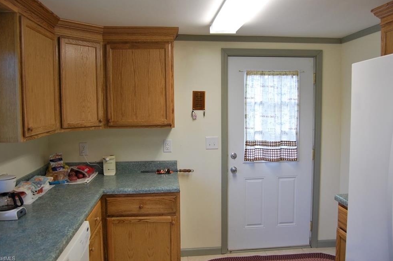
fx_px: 305
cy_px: 127
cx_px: 192
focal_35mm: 28
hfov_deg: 65.5
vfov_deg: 46.3
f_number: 4.5
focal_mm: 18
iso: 400
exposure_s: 1/80
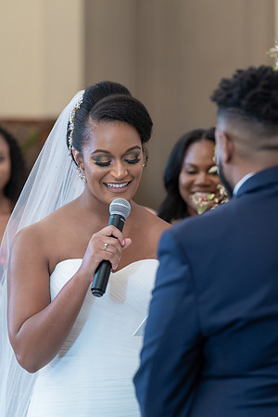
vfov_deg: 10.4
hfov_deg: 7.0
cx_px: 139
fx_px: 2282
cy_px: 208
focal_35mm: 197
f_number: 4
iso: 2000
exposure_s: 1/100
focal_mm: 197
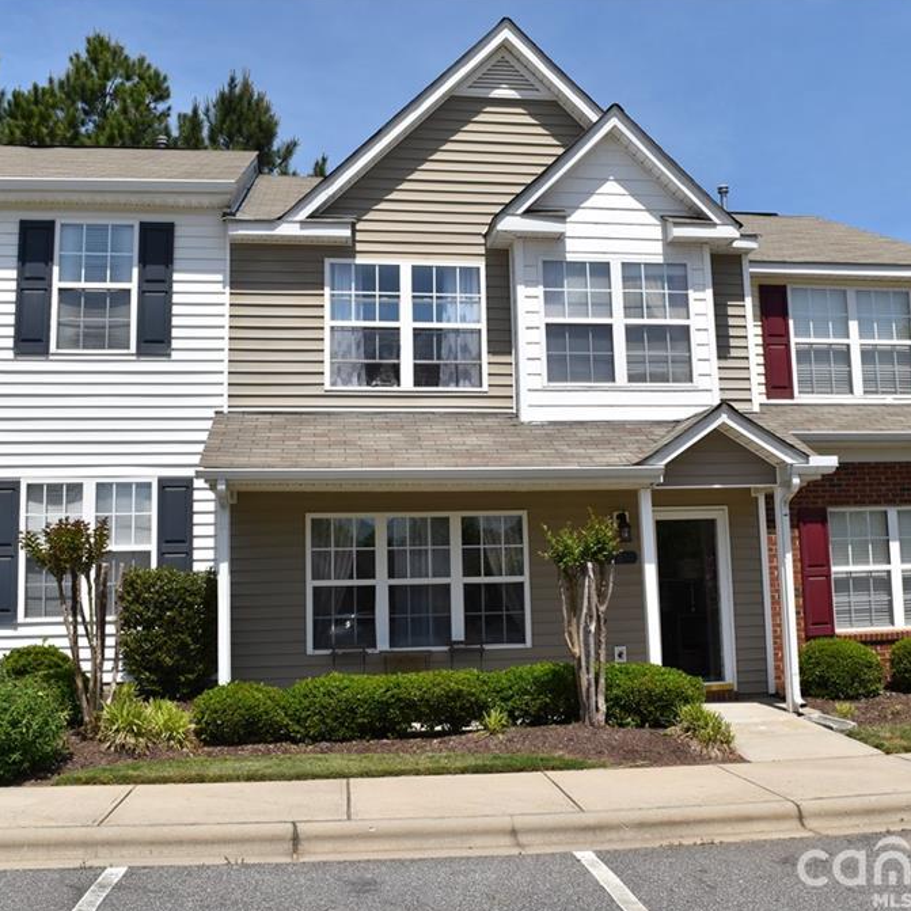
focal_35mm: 35
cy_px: 456
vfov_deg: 47.2
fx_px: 1042
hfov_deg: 47.1
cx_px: 510
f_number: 10
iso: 200
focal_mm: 18
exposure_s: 1/400
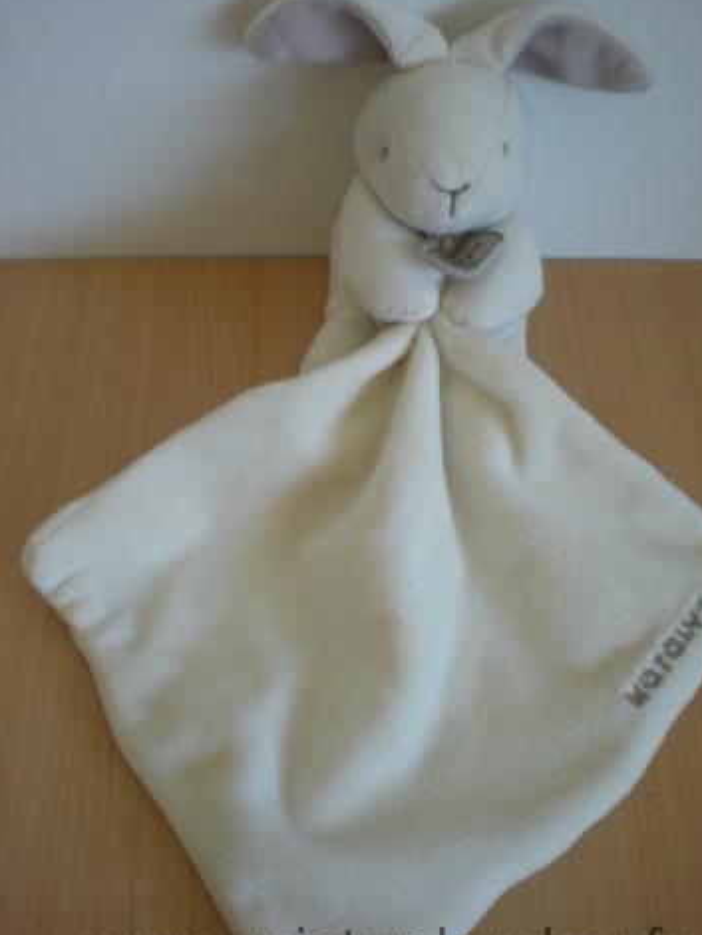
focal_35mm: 42
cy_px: 473
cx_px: 382
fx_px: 1135
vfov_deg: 44.8
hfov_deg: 34.4
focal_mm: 6.3
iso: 164
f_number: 3.1
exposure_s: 1/56.8
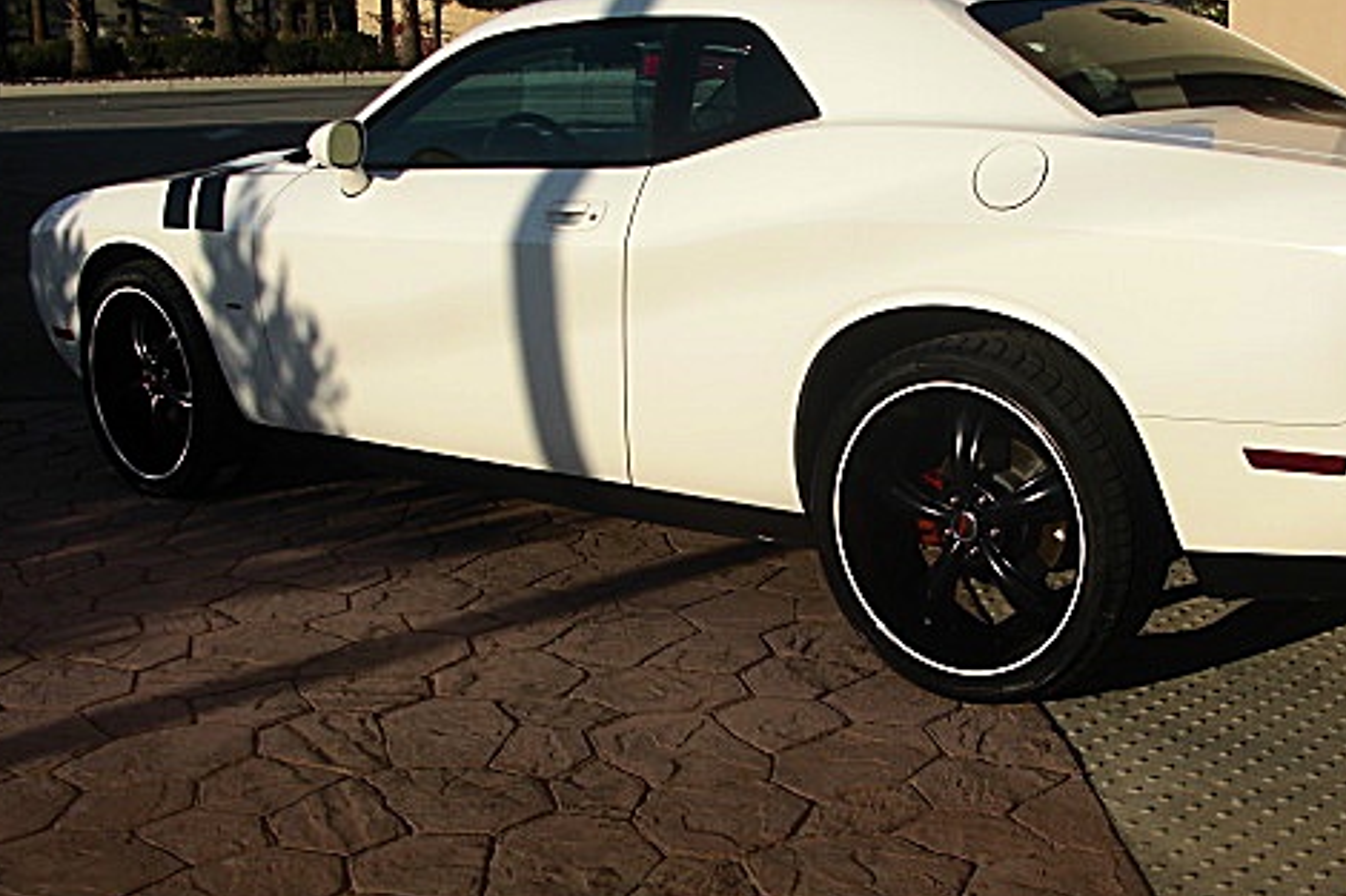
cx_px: 828
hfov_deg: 38.7
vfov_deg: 26.5
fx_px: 1906
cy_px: 475
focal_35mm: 51
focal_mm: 6.3
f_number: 7.9
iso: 50
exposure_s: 1/200
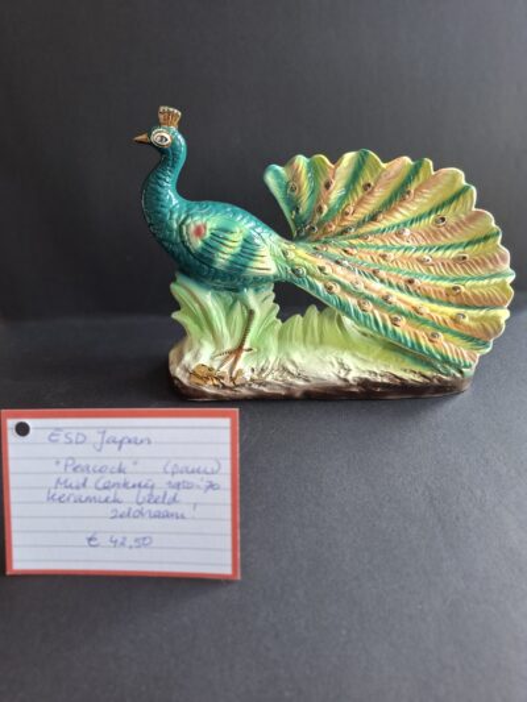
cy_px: 351
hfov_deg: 58.9
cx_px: 264
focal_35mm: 23
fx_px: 467
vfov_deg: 73.9
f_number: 1.8
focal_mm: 5.54
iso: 160
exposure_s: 1/100
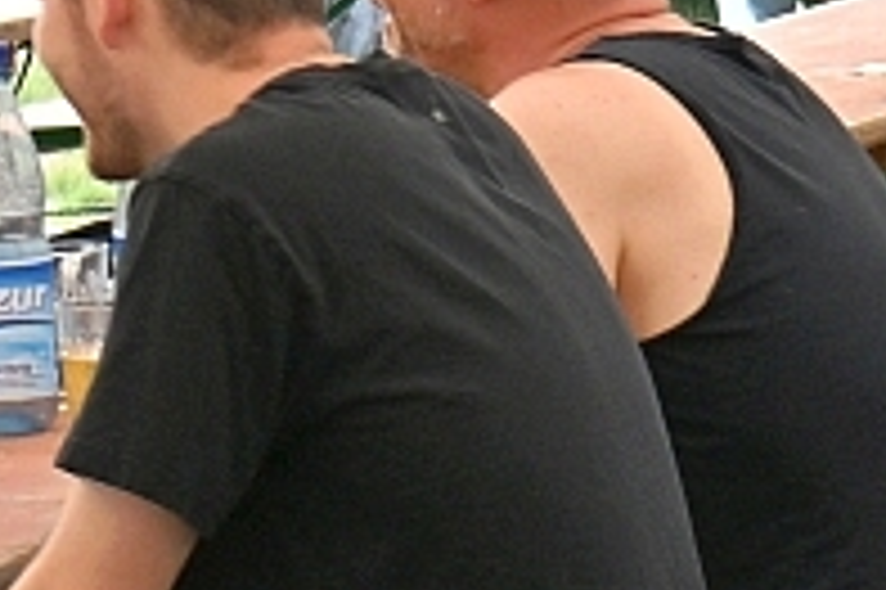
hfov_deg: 5.7
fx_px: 8606
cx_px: 1916
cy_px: -221
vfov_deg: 3.9
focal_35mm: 350
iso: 400
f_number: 6.3
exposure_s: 1/400
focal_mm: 46
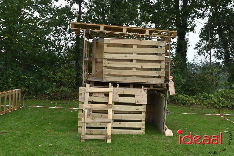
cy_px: 78
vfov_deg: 35.0
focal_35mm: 38
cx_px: 117
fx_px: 247
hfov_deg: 50.7
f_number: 6.3
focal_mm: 38
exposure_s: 1/160
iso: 200
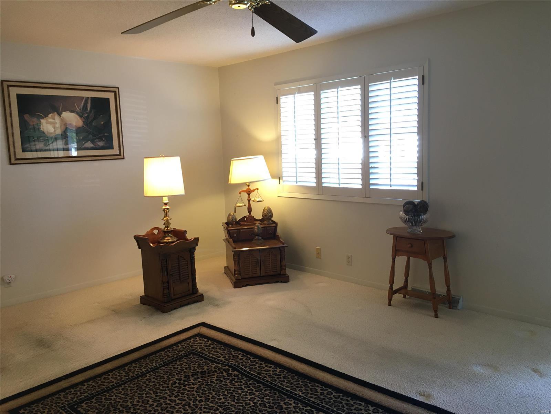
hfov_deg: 61.7
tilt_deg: -6.2
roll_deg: +1.3
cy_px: 207
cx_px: 276
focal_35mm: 29
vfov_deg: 48.2
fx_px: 462
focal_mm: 4.15
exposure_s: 1/30
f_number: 2.2
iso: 100
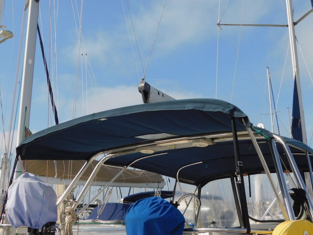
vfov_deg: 36.0
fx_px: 362
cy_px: 118
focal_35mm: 40
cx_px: 156
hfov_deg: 46.8
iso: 125
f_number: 7.2
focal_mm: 7.1
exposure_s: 1/400
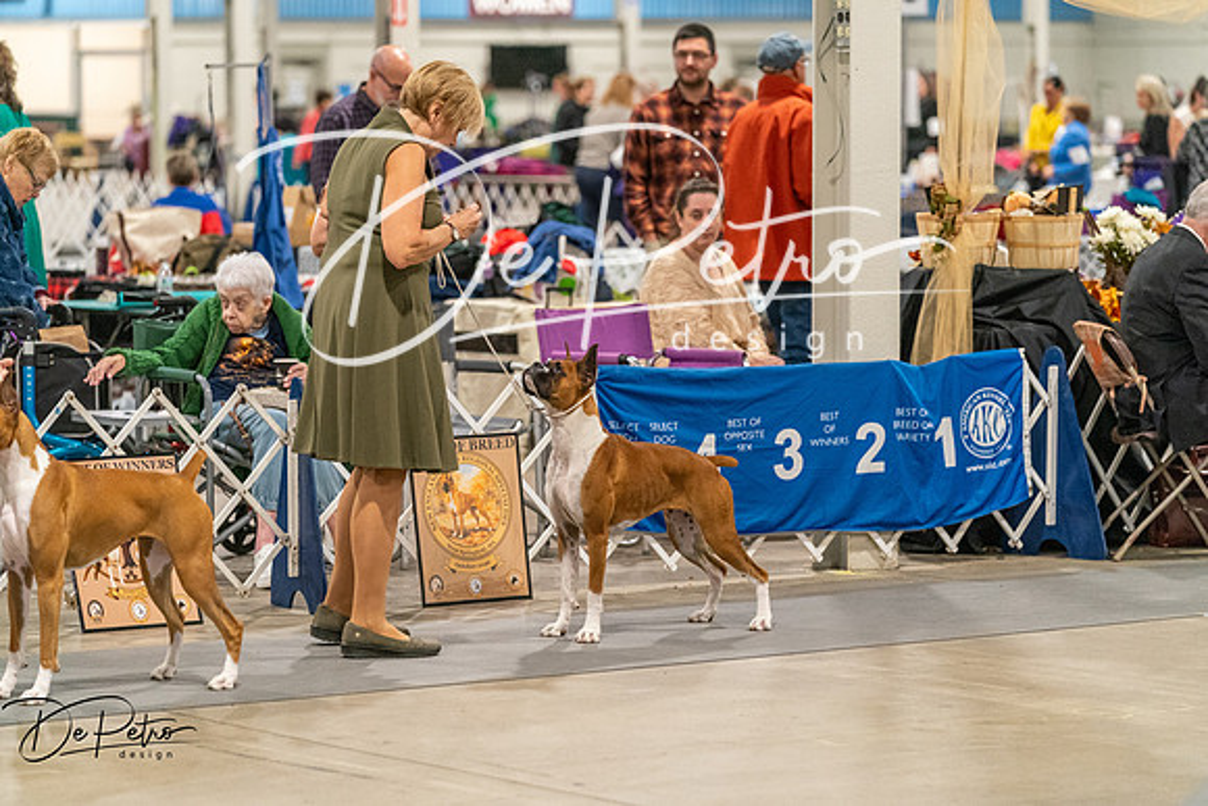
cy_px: 403
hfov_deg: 14.4
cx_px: 604
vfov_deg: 9.7
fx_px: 4766
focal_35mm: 142
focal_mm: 142
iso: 6400
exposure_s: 1/250
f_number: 3.5
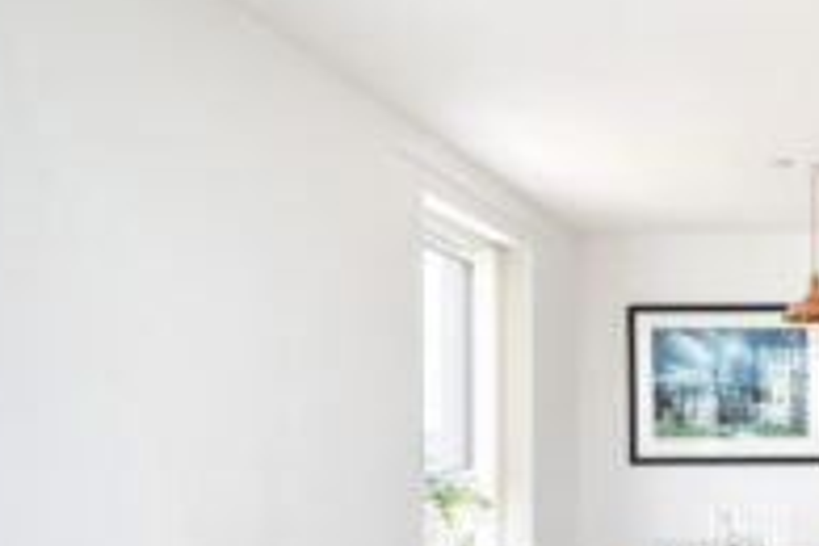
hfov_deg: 38.9
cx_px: 861
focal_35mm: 43
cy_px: 470
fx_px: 978
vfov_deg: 30.1
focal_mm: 14
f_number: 7.1
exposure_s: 1/50
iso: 400
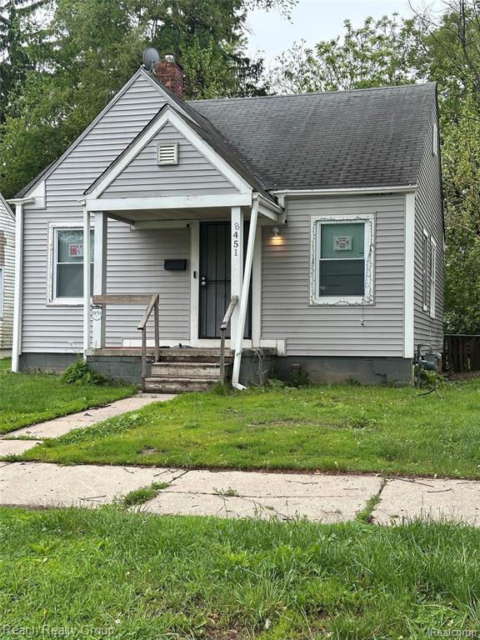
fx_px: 887
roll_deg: -0.8
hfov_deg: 30.3
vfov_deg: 39.7
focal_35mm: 48
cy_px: 320
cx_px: 240
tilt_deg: +2.0
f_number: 1.78
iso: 64
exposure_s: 1/850
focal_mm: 6.86
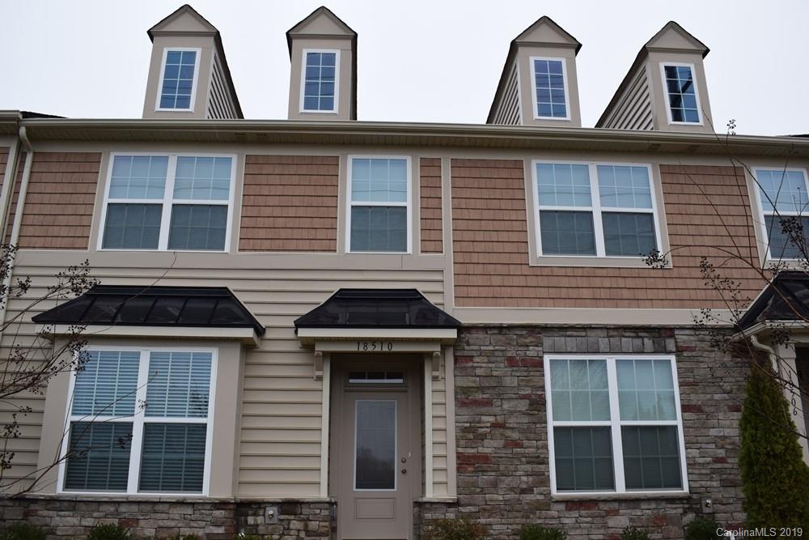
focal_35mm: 30
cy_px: 270
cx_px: 404
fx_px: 674
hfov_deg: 61.9
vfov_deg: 43.6
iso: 400
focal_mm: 20
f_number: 8
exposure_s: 1/250
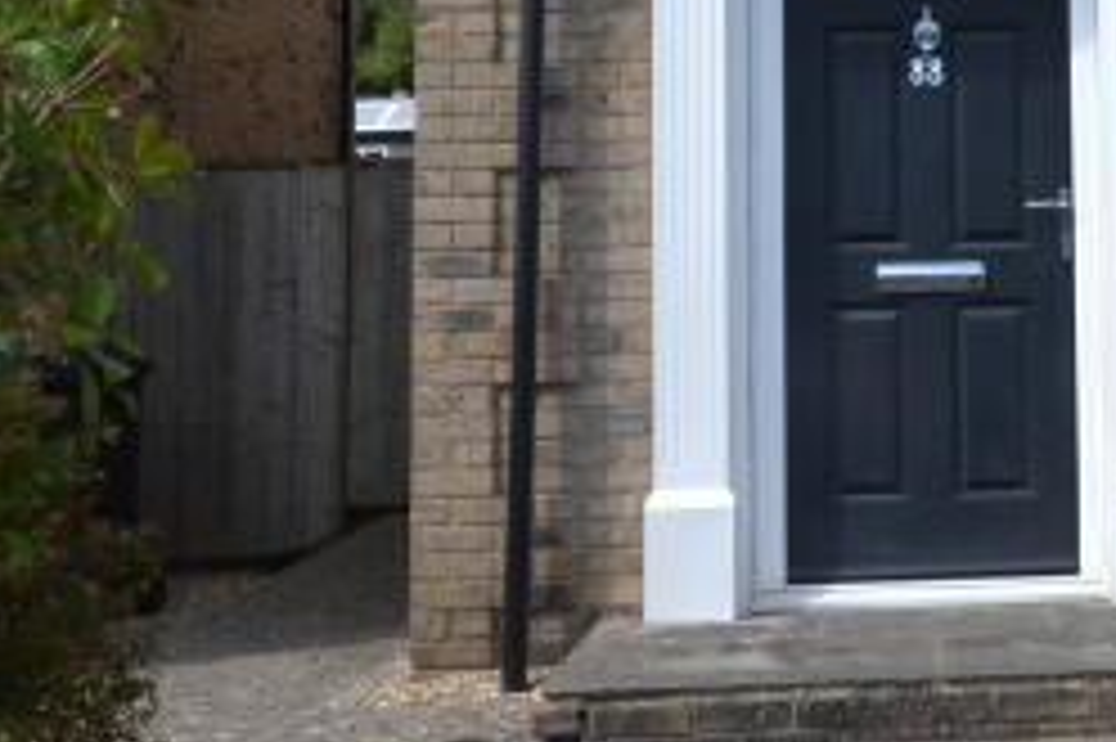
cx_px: 1076
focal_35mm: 62
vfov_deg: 21.1
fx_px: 1921
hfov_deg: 30.5
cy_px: -20
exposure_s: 1/400
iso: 400
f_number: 10
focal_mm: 10
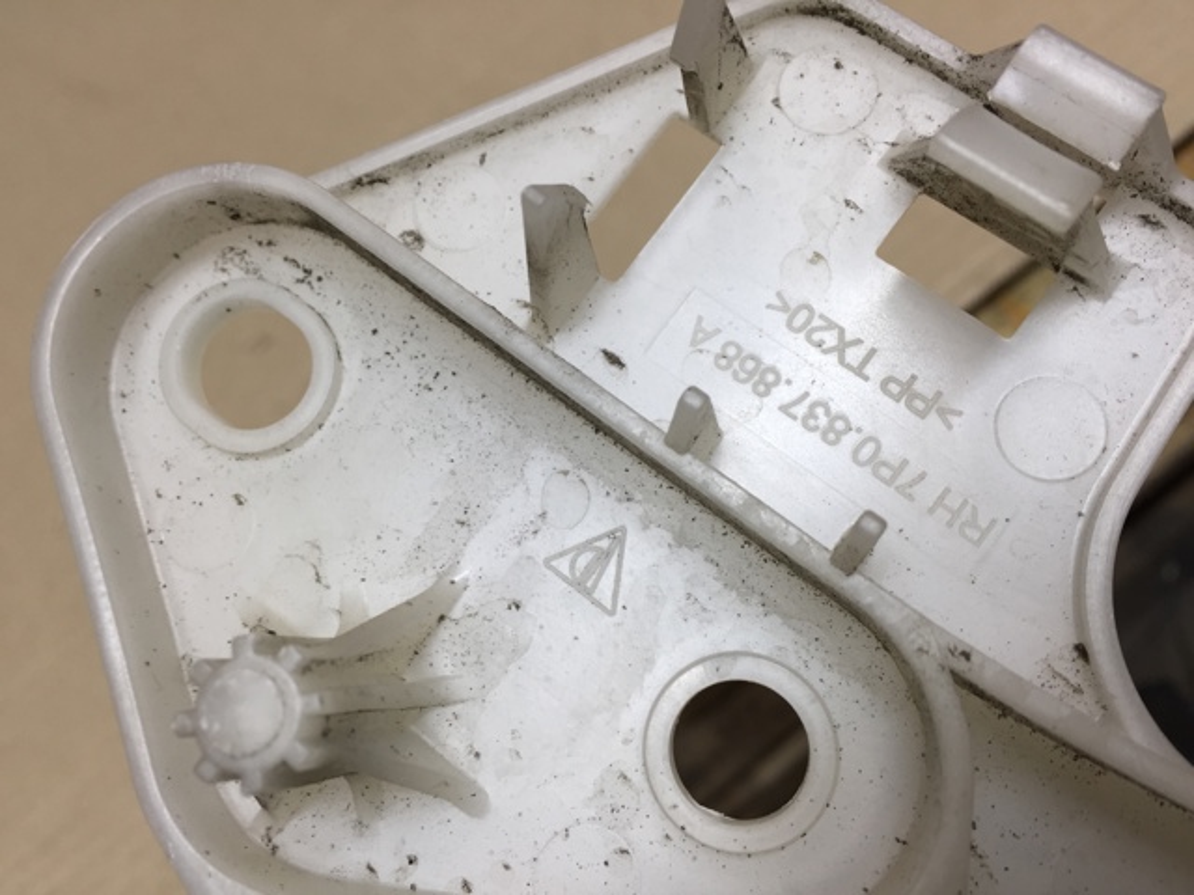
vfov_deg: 48.2
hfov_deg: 61.7
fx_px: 1000
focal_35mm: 29
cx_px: 597
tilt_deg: -57.9
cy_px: 448
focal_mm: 4.15
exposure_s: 1/50
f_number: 2.2
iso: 40
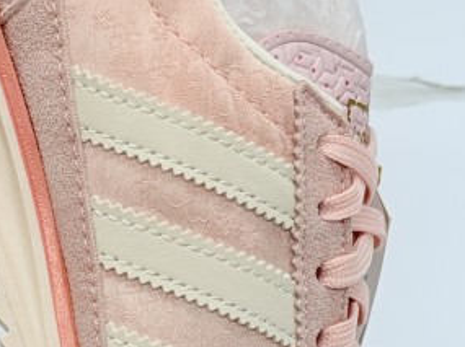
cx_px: 184
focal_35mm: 72
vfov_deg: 20.4
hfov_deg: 27.0
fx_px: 966
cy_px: 220
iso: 64
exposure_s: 1/519
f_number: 1.78
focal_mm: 6.76
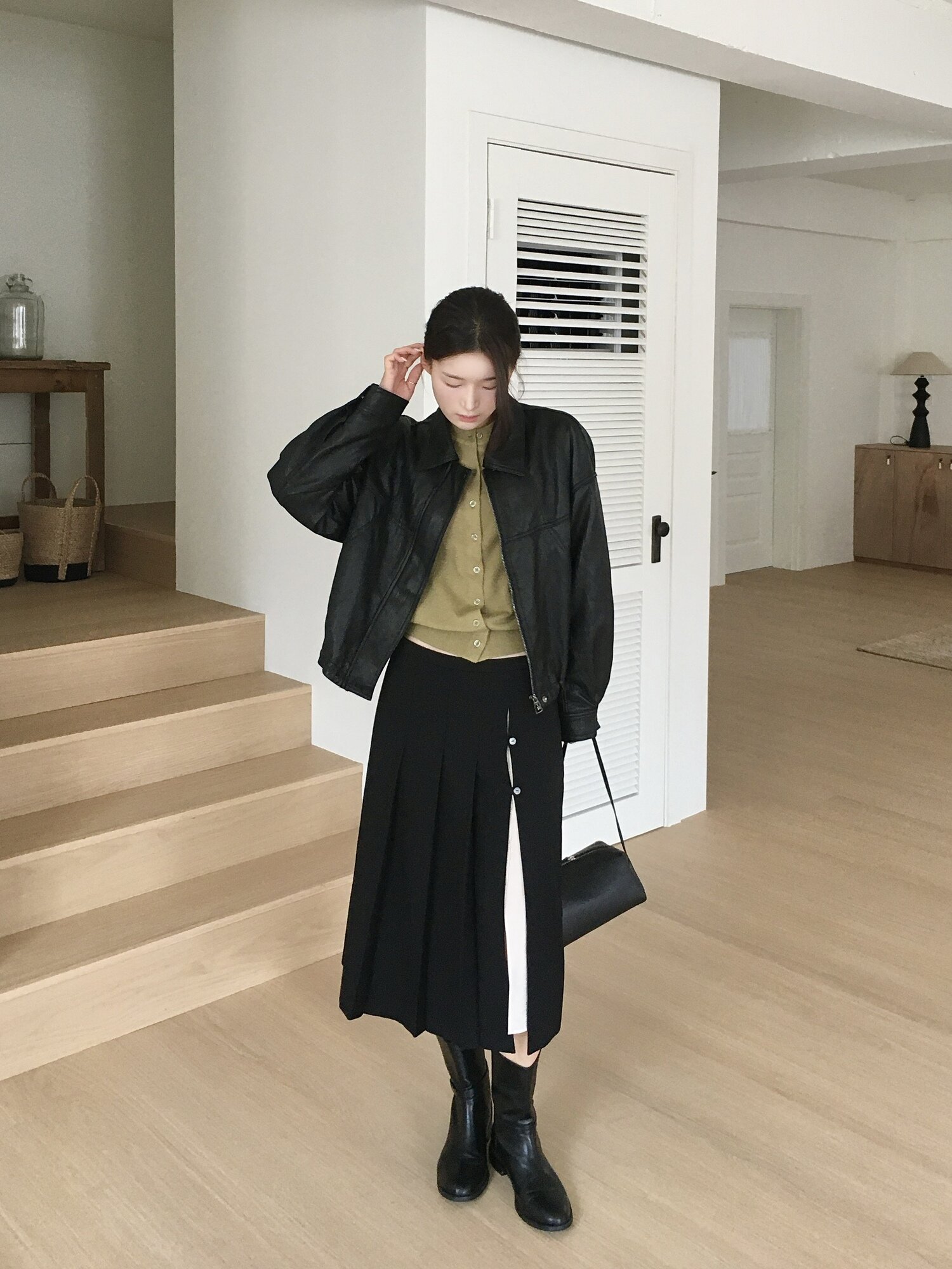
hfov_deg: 48.2
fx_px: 1063
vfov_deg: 61.7
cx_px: 476
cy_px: 634
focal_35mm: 29
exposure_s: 1/30
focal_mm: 4.15
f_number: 2.2
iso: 40
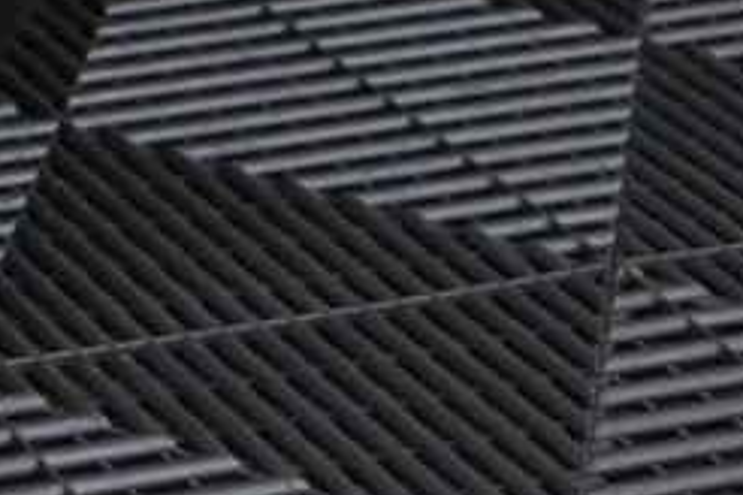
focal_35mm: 158
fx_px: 3261
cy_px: -875
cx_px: -1380
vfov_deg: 7.8
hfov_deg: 10.1
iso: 500
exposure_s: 1/25
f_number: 3.5
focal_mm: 16
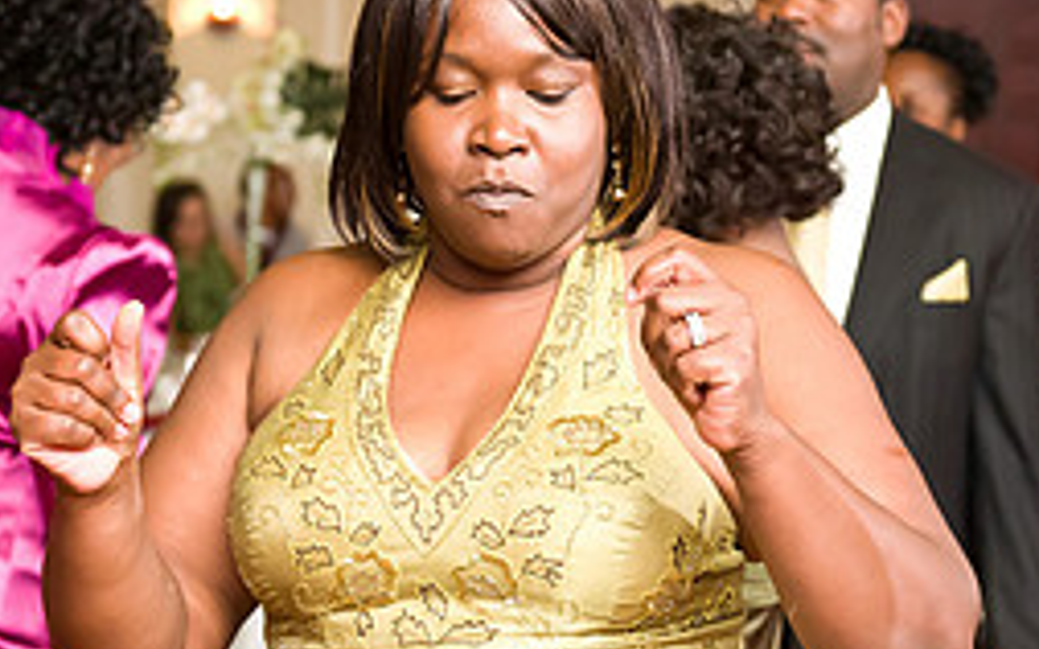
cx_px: 517
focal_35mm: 112
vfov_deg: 11.7
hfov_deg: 18.6
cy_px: 189
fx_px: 3171
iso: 3200
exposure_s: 1/125
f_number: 3.2
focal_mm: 48
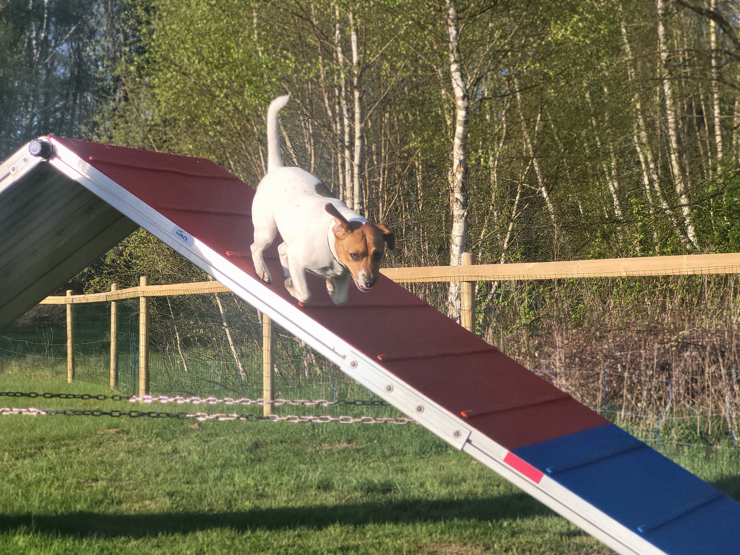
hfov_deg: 25.7
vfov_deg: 19.4
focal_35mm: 76
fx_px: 1625
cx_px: 370
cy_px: 278
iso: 25
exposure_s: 1/566
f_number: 2.4
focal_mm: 7.12
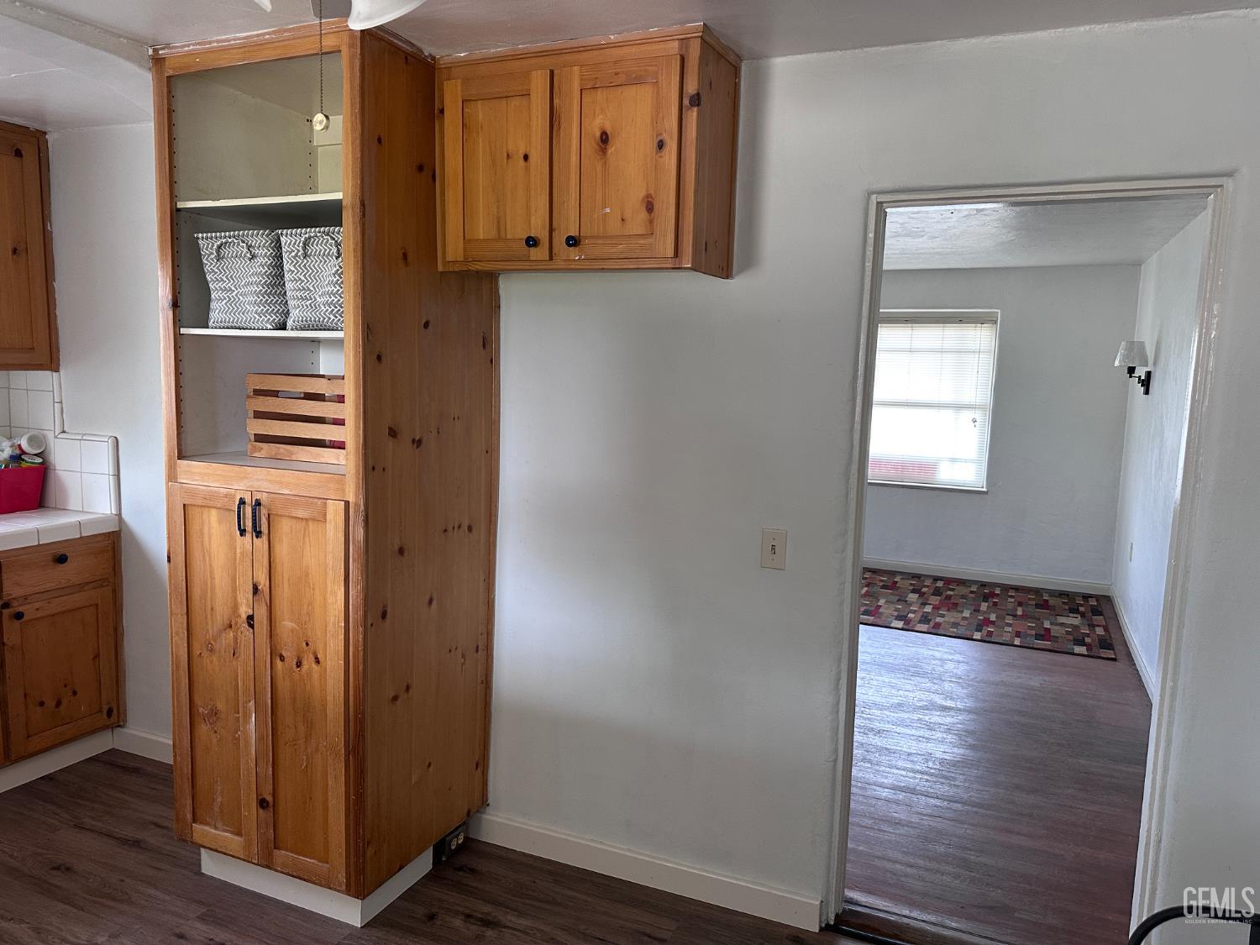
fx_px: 874
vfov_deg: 56.8
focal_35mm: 24
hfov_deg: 71.6
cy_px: 472
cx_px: 630
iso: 250
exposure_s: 1/77
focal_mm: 6.86
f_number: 1.78
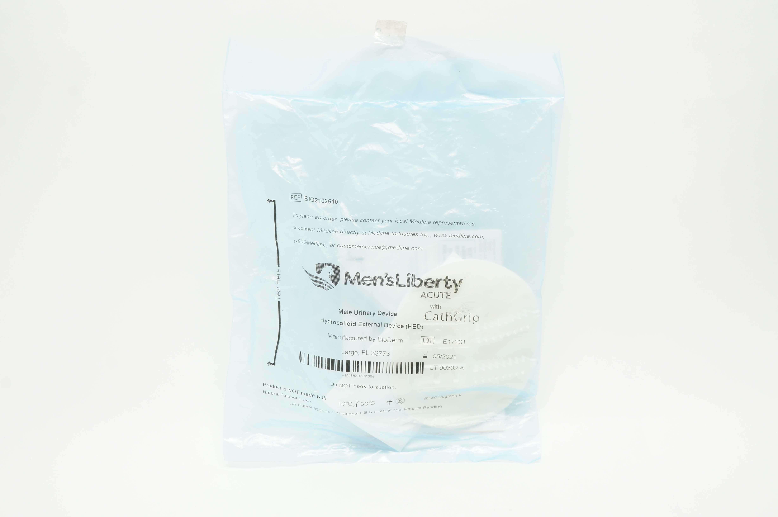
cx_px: 389
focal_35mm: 30
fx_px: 648
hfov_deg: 62.0
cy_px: 258
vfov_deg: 43.5
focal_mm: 20
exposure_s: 1/15
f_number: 10
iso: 400
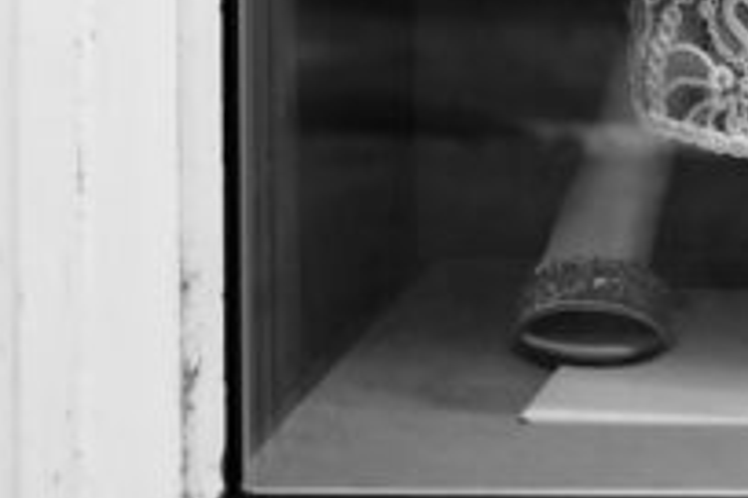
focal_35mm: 266
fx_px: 5526
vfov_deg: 5.1
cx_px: 1445
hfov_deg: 7.5
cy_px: -568
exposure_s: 1/1000
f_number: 1.4
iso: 160
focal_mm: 35
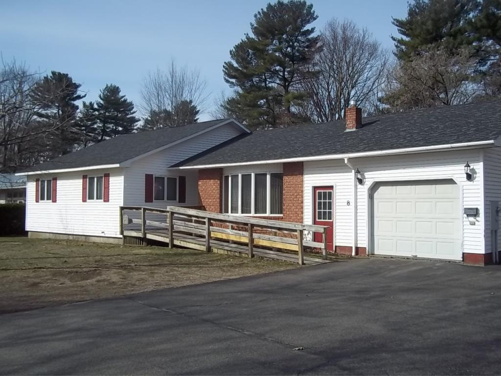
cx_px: 250
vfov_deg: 39.7
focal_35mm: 36
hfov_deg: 51.4
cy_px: 188
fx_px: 521
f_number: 8
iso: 80
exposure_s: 1/250
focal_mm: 6.5
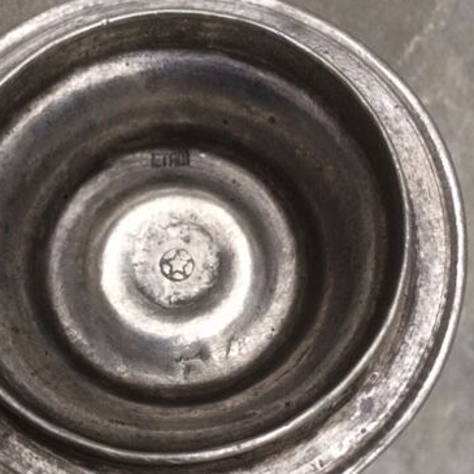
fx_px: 697
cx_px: 170
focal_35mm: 45
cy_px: 293
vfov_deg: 37.3
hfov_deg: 37.3
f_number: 2.2
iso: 64
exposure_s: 1/33
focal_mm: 4.15
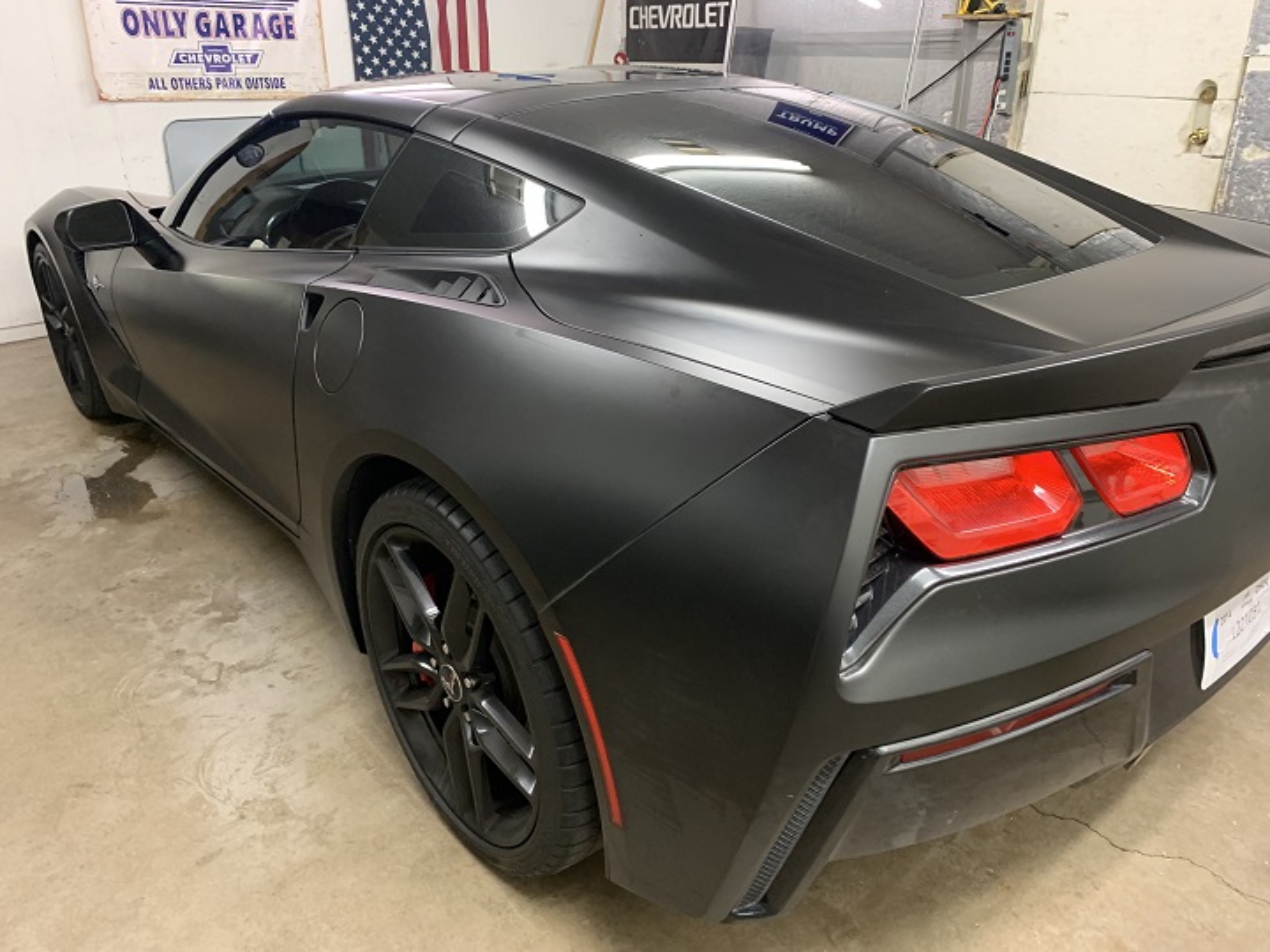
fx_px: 954
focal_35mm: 26
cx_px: 635
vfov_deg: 53.1
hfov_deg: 67.3
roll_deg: +0.6
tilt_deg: -24.4
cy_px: 476
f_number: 1.8
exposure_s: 1/40
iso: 250
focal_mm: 4.25
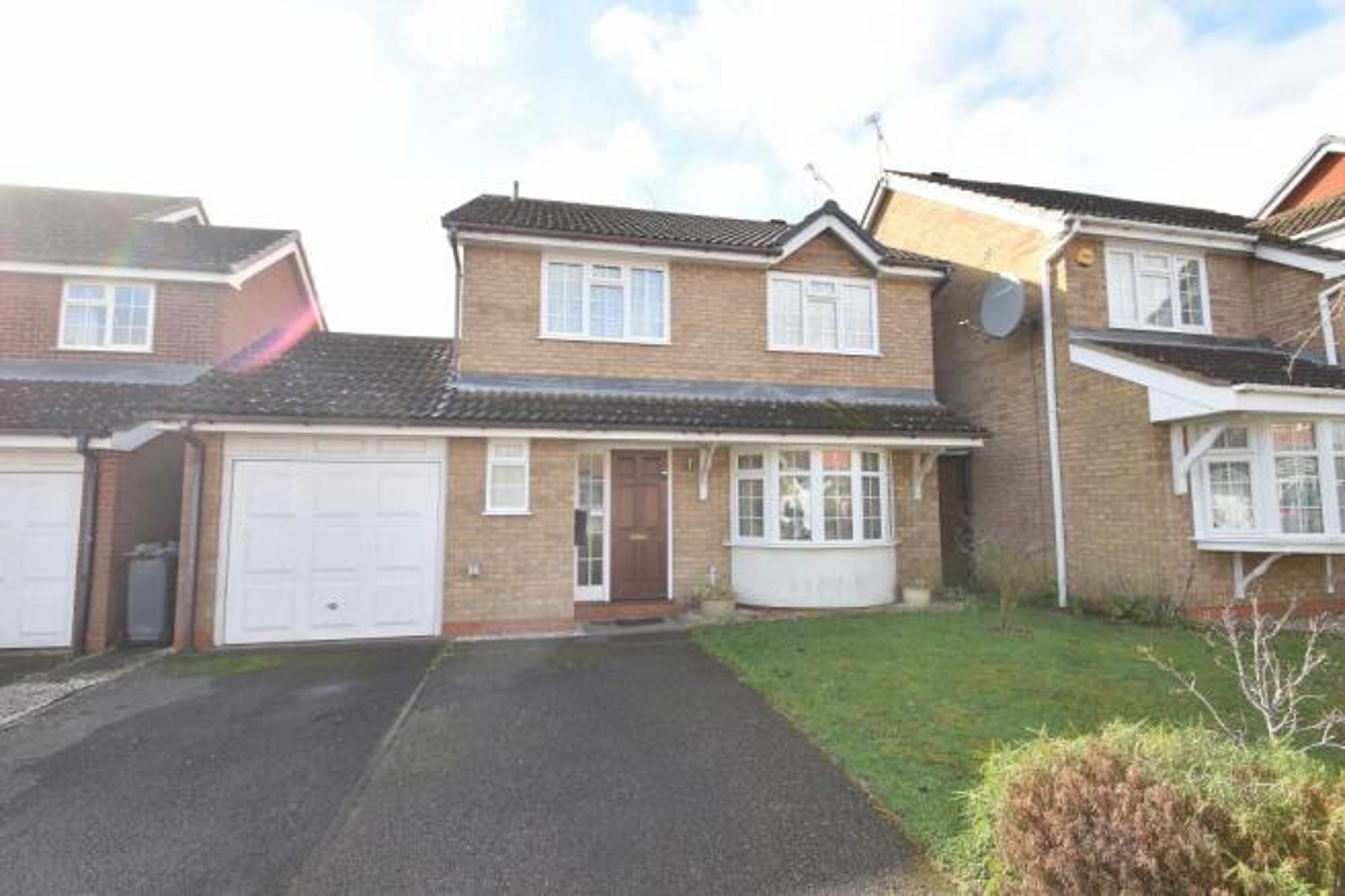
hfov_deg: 100.4
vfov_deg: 77.3
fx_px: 560
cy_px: 448
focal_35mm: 15
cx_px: 672
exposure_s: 1/200
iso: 100
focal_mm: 10
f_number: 6.3
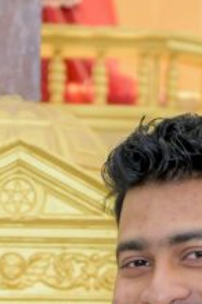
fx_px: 2237
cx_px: 89
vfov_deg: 7.6
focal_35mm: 265
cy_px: 521
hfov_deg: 5.2
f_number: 4
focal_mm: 57
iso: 2000
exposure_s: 1/125
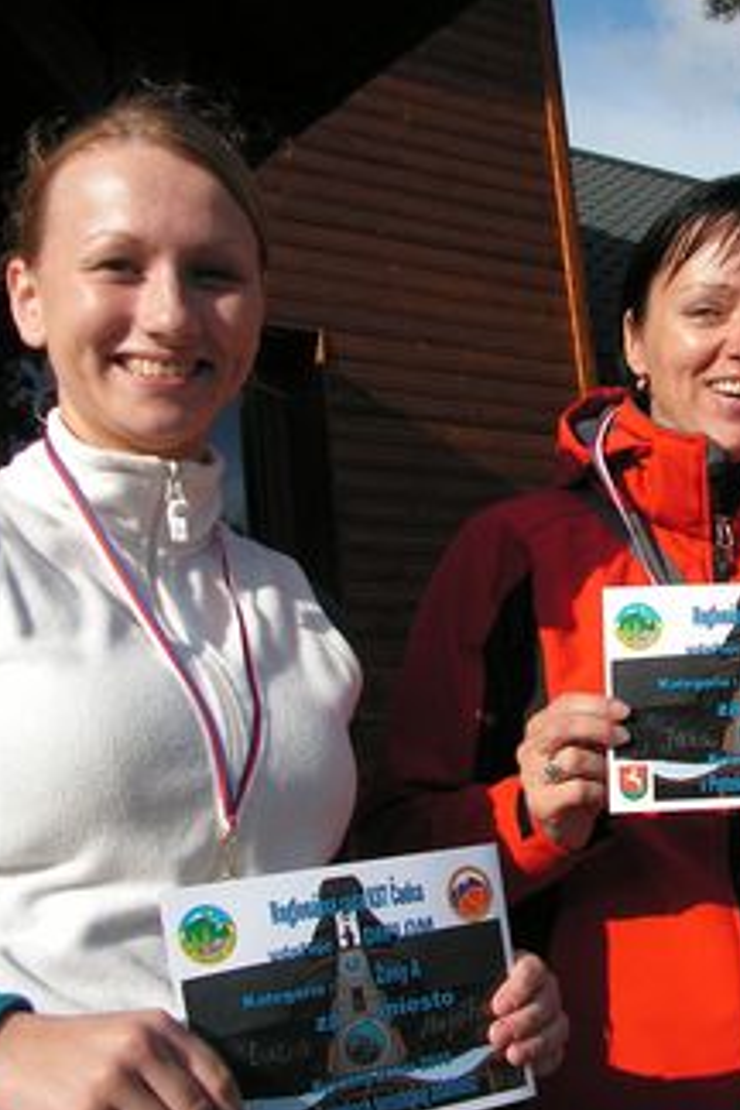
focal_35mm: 52
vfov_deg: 38.2
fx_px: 1603
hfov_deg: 25.4
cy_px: 548
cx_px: 627
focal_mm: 6
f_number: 3.2
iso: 50
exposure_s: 1/800
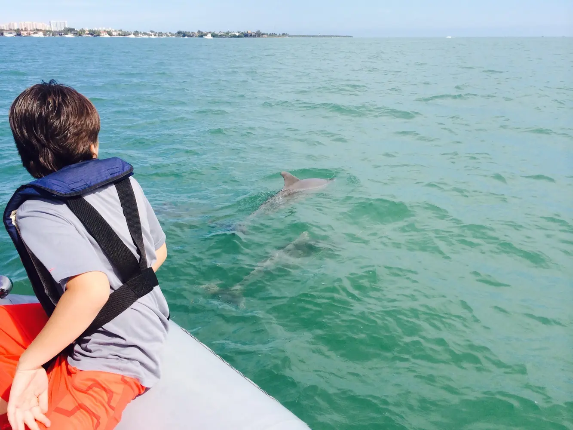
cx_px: 286
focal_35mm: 30
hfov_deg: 60.0
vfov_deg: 46.8
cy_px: 215
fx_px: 497
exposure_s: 1/1580
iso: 40
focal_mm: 4.12
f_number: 2.2
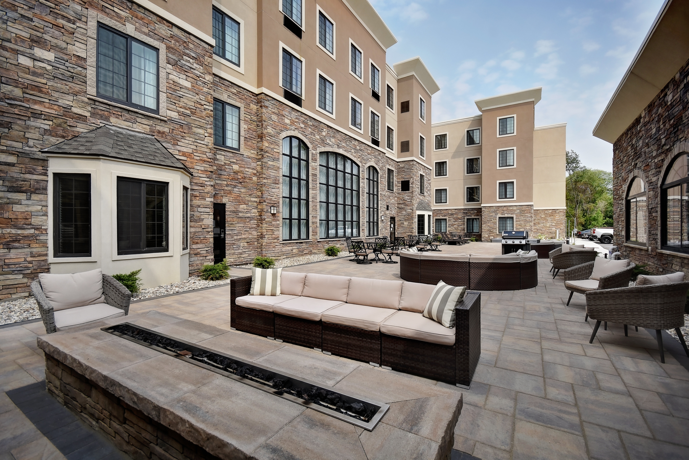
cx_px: 344
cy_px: 230
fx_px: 287
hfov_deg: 100.4
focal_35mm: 15
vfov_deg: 77.3
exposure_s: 1/800
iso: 250
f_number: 7.1
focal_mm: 10
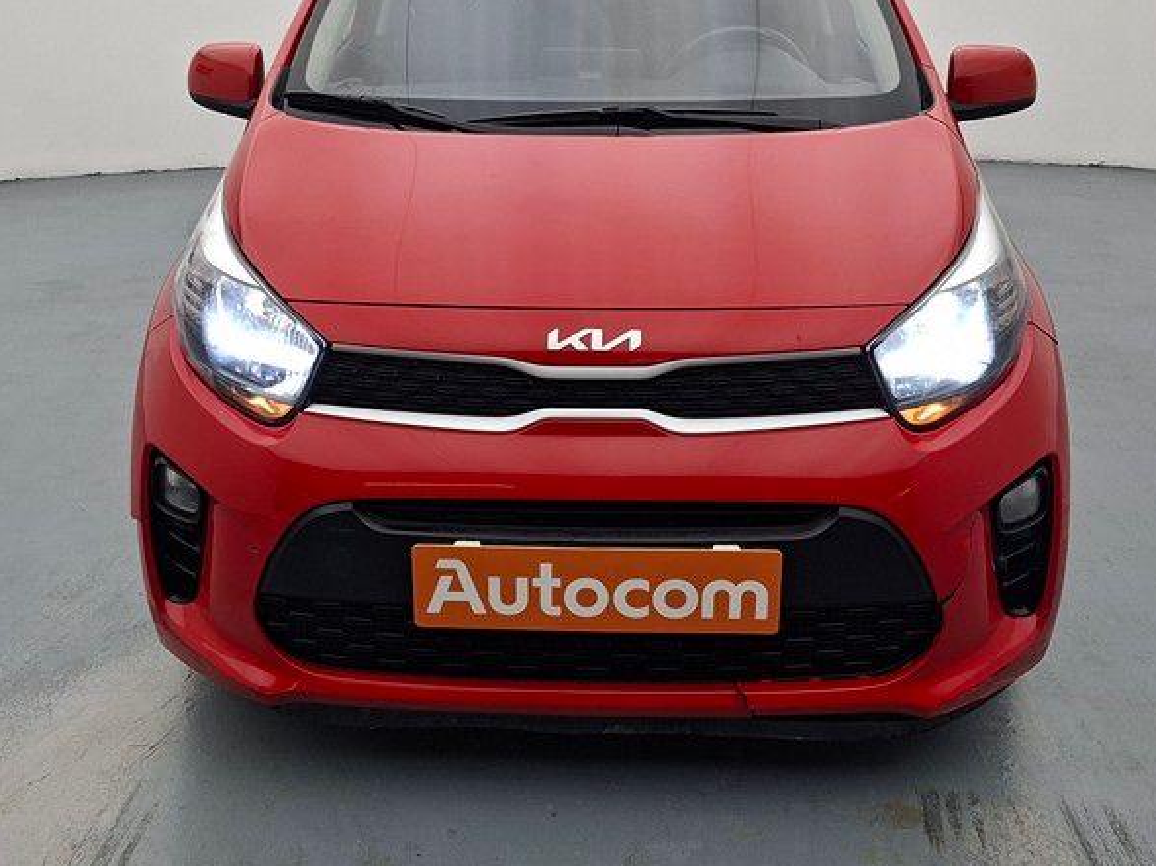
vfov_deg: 36.6
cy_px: 321
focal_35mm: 39
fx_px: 1302
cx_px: 566
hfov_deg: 47.9
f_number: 1.8
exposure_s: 1/100
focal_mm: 5.54
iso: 50
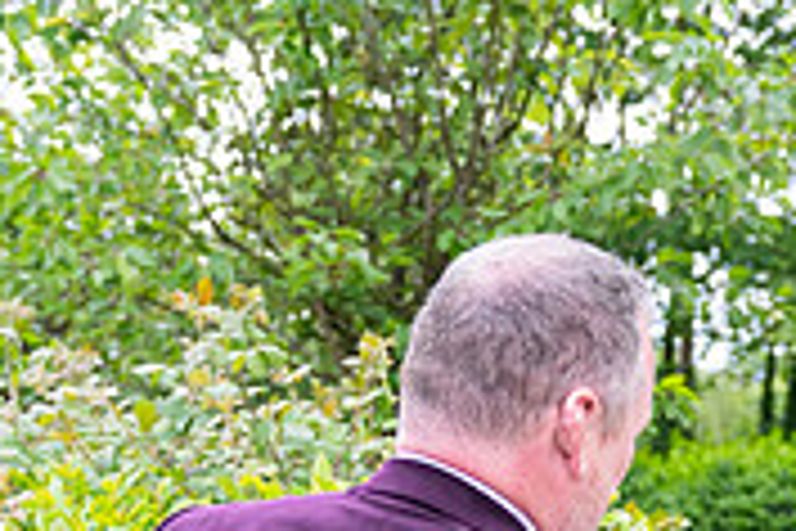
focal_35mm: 105
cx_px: 607
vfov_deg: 12.2
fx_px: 2321
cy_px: 866
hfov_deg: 19.3
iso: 250
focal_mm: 32
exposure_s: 1/800
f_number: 3.5
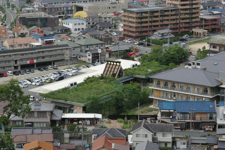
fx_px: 656
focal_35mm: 105
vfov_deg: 13.0
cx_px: 112
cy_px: 75
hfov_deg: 19.5
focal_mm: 70
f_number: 20
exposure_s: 1/1600
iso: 3200
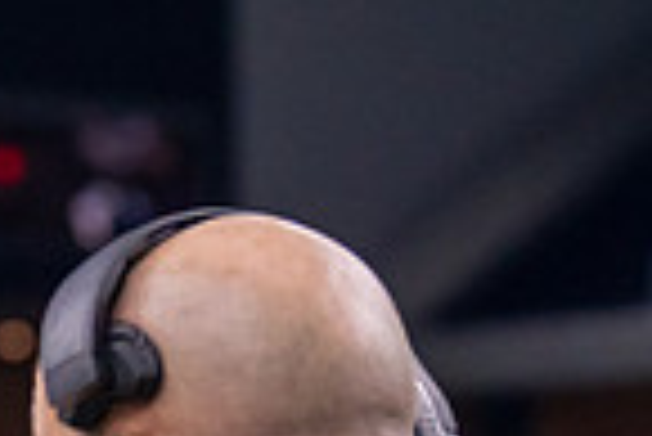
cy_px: 468
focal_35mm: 364
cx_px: -317
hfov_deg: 5.6
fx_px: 6599
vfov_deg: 3.8
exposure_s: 1/1000
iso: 2500
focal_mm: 70
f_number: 2.8
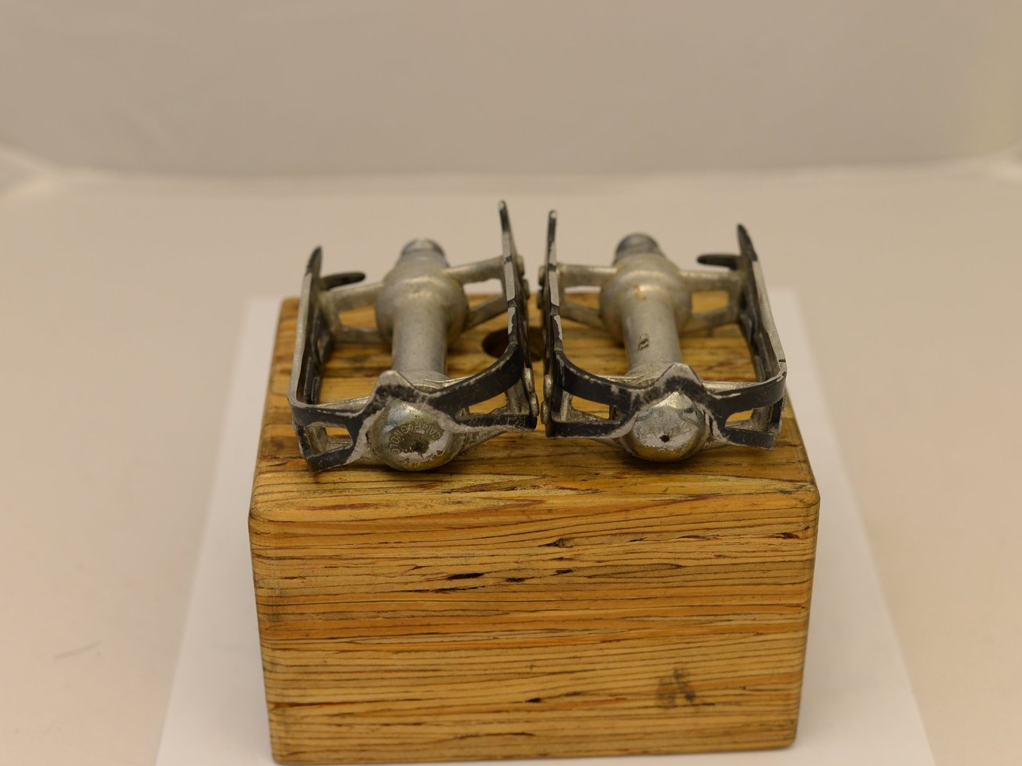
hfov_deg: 34.9
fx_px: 1624
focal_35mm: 55
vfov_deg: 26.6
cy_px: 387
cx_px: 523
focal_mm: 50
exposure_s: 1/30
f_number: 5
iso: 500
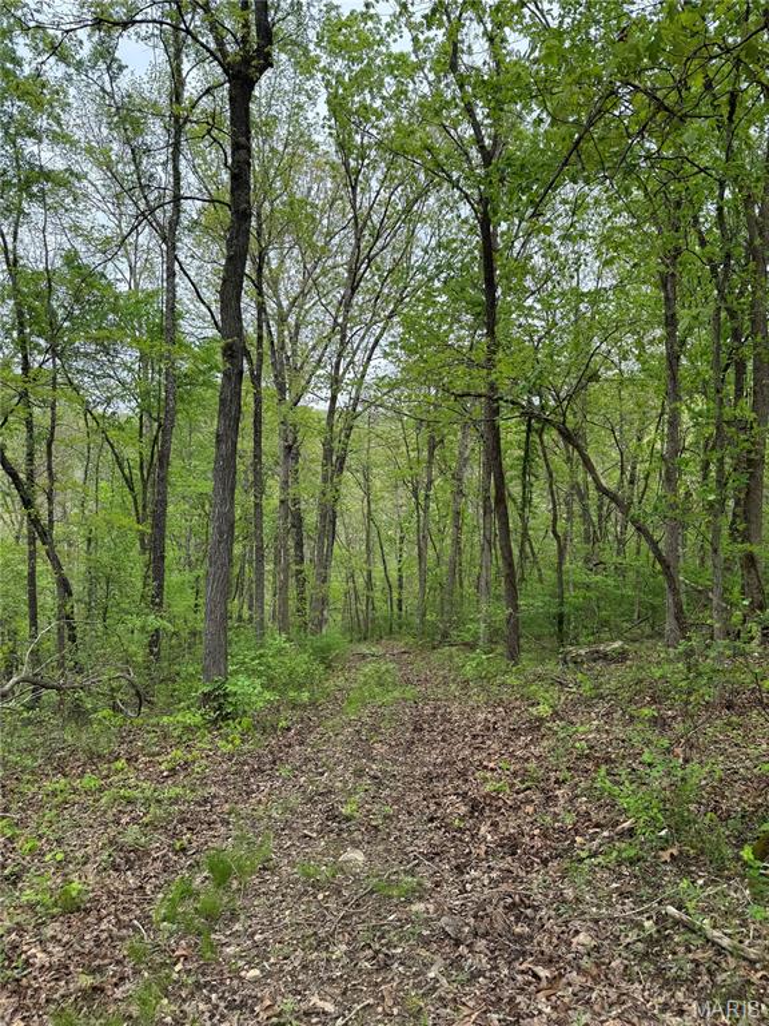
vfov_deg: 71.6
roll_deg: +0.0
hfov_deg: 56.8
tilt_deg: -5.0
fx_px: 711
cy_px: 513
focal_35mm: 24
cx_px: 384
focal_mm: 6.76
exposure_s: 1/1151
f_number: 1.78
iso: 80
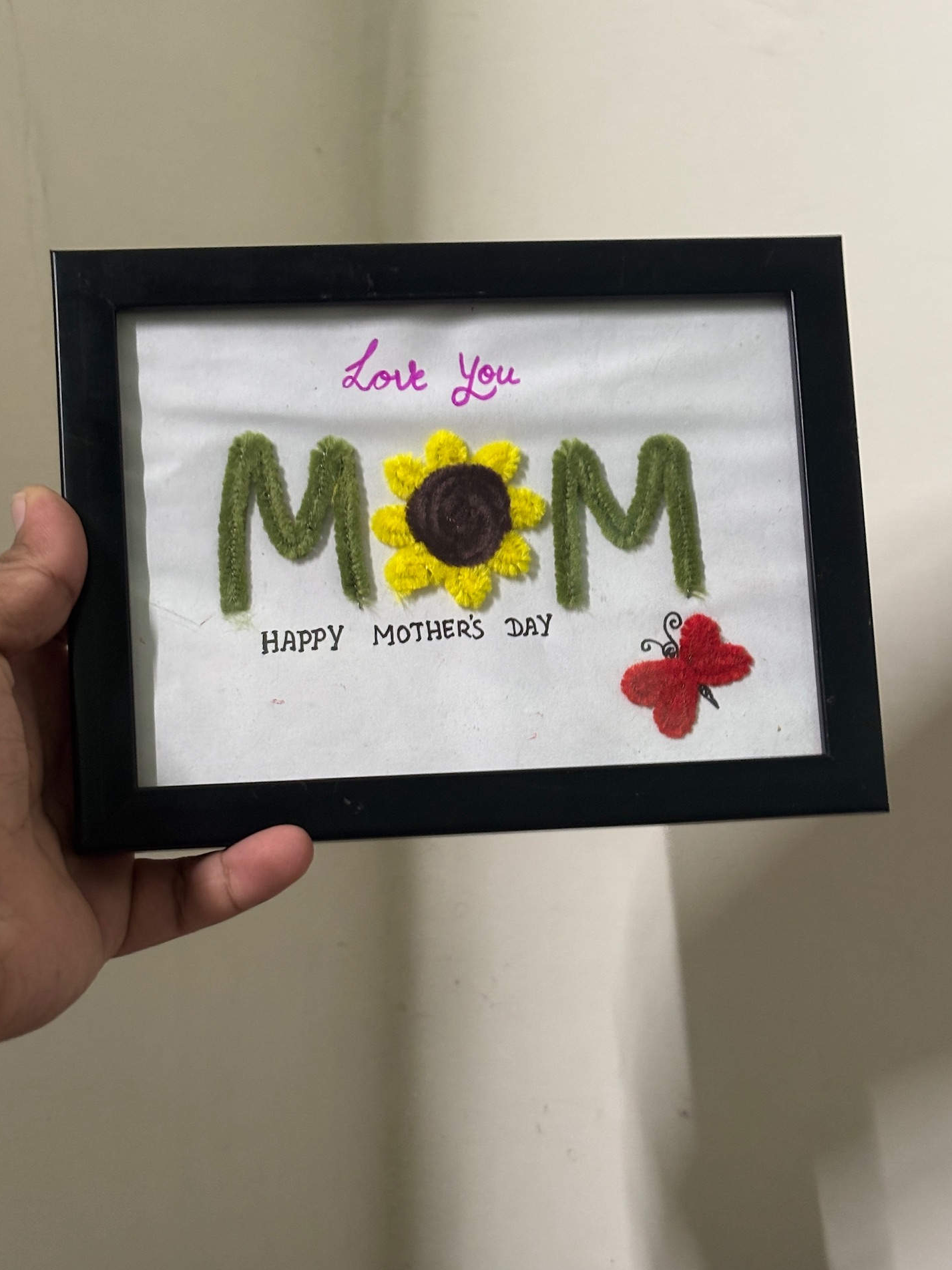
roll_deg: +0.0
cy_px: 662
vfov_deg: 34.3
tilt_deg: -4.1
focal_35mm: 56
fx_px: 2054
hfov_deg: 26.1
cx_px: 467
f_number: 1.6
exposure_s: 1/33
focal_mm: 5.96
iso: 250
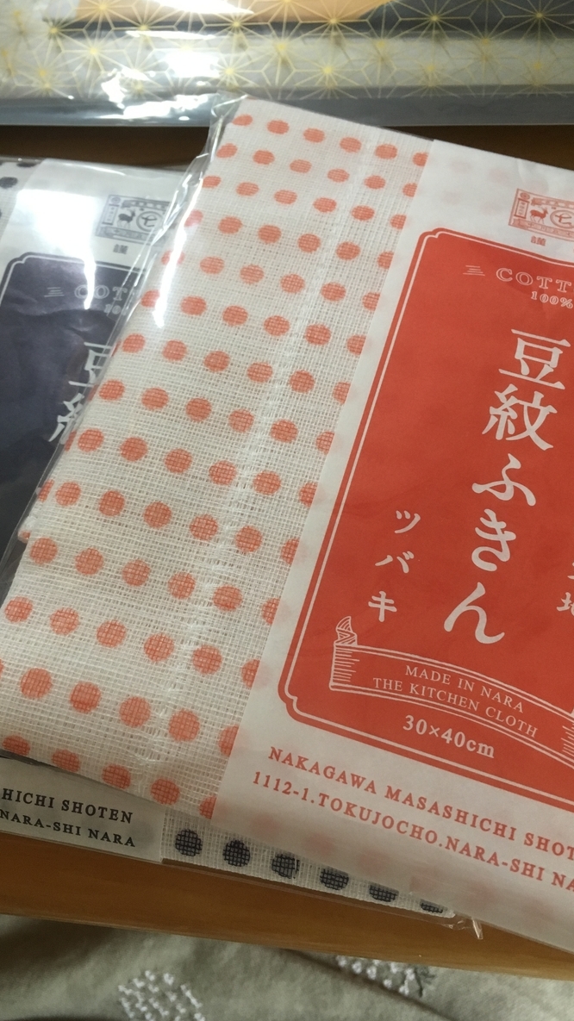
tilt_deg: -60.7
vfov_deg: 61.0
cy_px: 508
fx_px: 866
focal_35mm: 32
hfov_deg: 36.6
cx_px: 246
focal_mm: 4.15
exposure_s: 1/30
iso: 100
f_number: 2.2
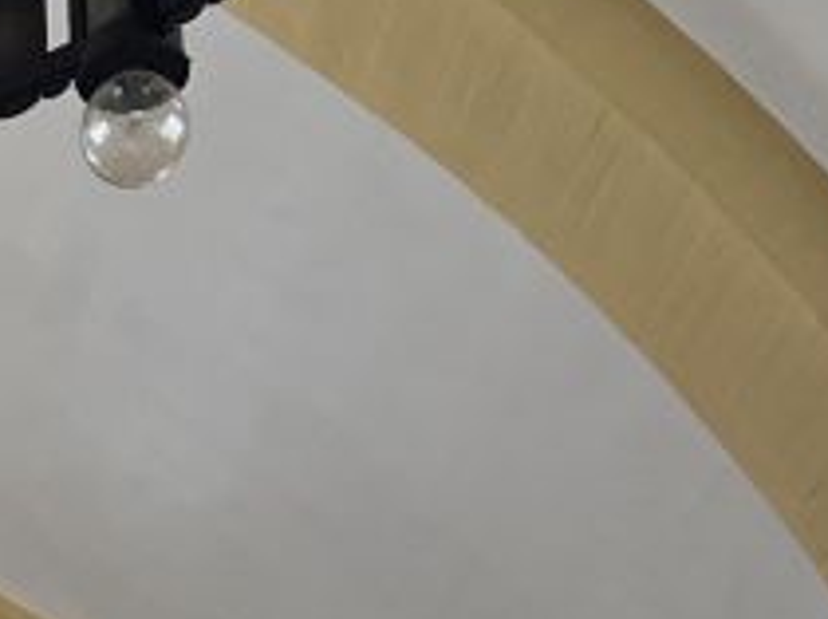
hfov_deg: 14.6
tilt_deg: +12.0
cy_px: 1360
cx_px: -493
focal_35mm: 124
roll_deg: +1.6
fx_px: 2963
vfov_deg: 10.6
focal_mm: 5.1
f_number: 1.6
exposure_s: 1/121
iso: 125
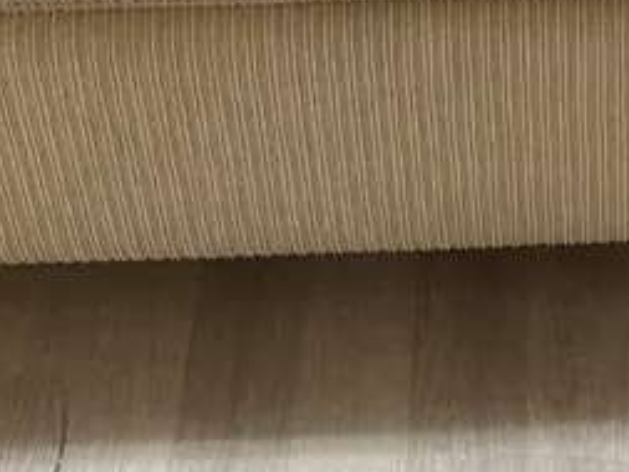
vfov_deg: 13.2
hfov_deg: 19.8
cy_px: -474
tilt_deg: -31.4
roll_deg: -0.1
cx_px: 587
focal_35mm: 97
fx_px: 1763
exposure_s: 1/100
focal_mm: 6.86
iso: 160
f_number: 1.78
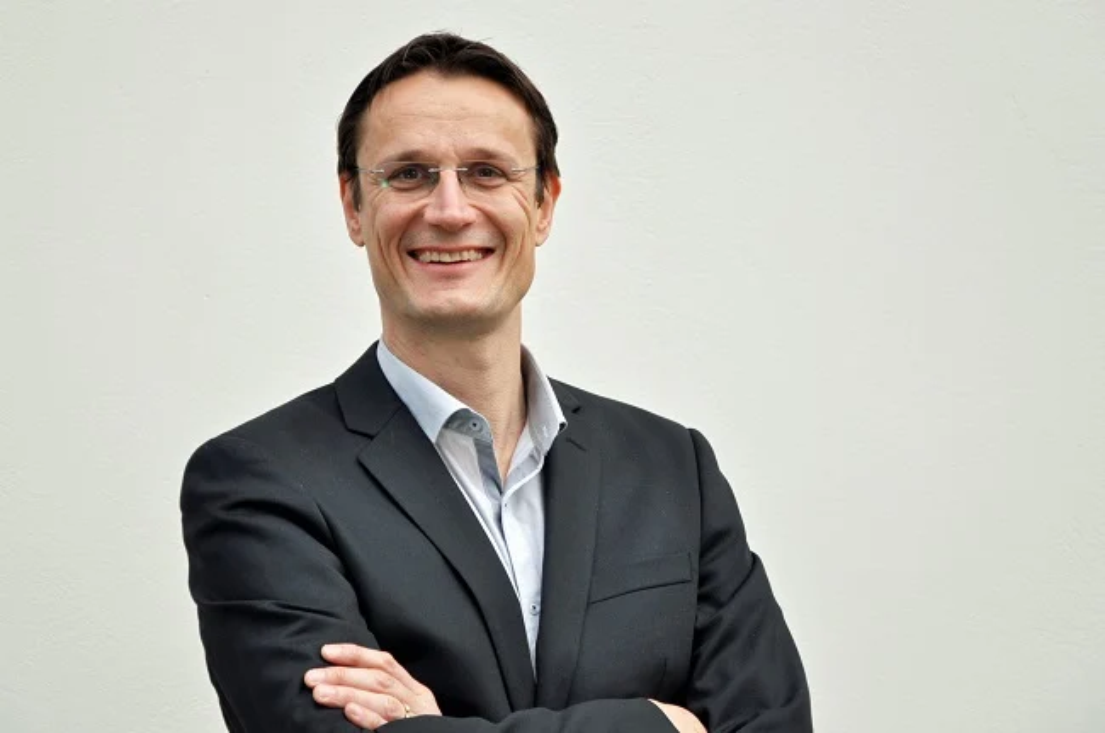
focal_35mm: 120
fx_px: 3677
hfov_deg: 17.1
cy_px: 366
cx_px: 552
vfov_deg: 11.4
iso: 400
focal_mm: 80
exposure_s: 1/250
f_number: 5.3
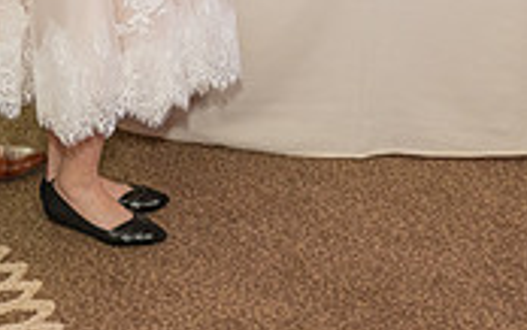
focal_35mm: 95
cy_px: -176
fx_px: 1365
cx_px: 247
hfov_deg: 21.8
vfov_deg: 13.0
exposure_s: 1/100
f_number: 2.8
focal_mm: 24
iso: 800
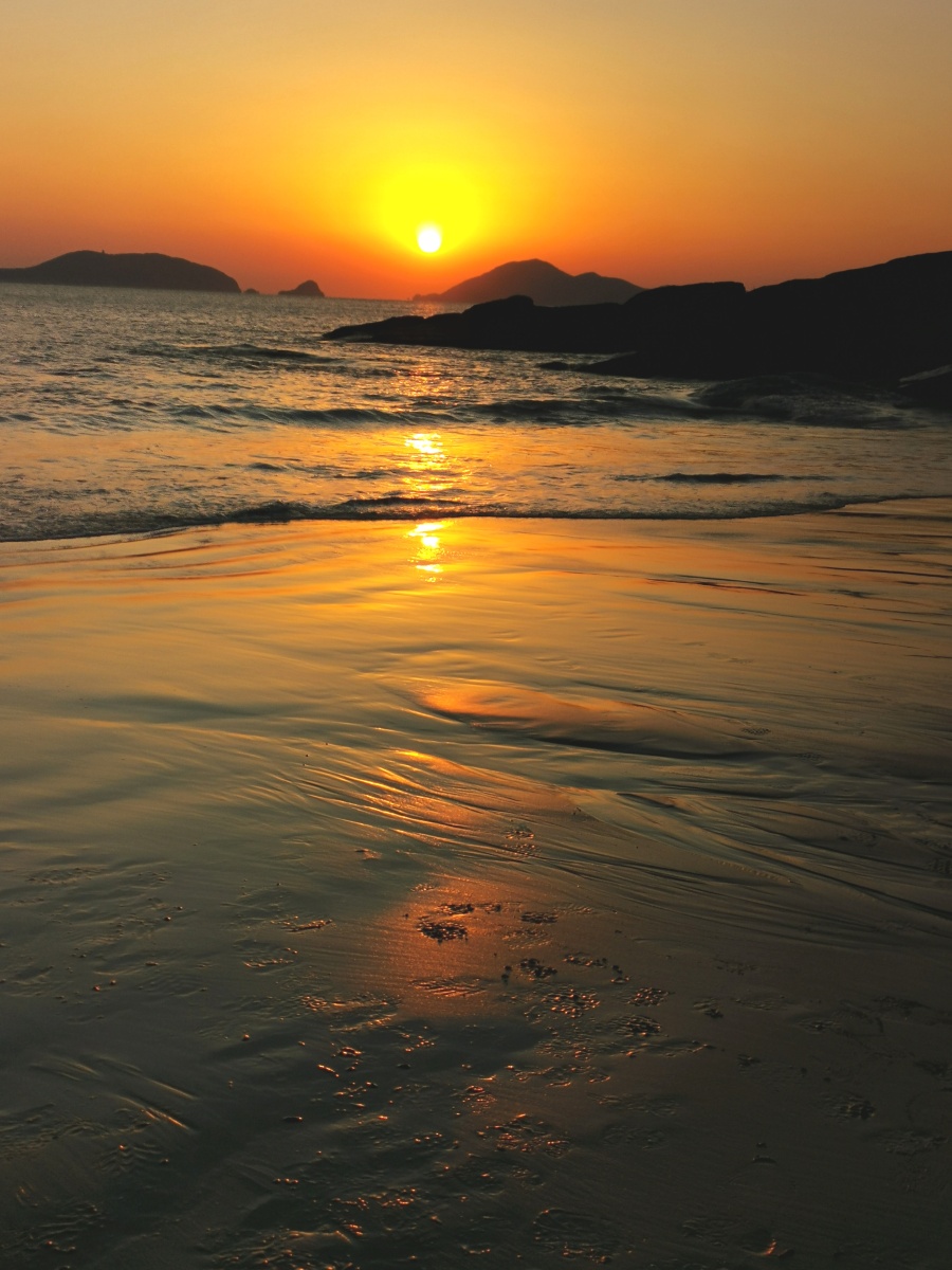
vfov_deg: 38.9
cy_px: 635
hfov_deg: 29.7
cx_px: 476
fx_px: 1797
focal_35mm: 49
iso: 50
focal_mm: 5.58
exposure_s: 1/3891
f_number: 1.8
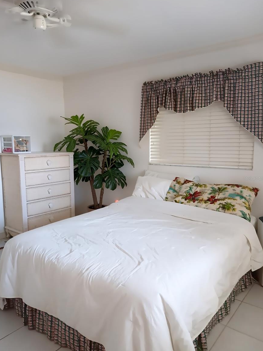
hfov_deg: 51.4
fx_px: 274
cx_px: 129
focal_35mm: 27
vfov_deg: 65.3
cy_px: 178
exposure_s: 1/25.6
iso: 160
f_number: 1.8
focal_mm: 3.98
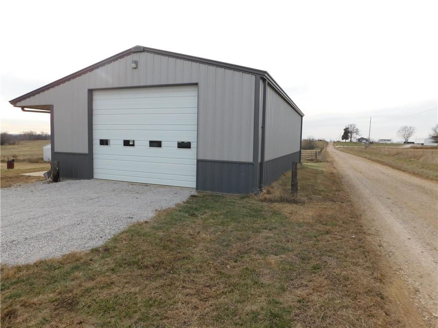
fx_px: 291
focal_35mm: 23
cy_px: 164
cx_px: 219
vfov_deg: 58.9
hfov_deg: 73.9
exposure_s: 1/640
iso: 125
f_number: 3
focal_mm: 4
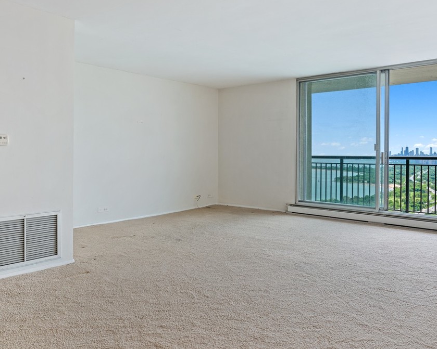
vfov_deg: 49.8
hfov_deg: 60.3
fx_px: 375
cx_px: 196
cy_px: 151
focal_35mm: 29
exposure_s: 1/15
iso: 200
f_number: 9
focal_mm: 16
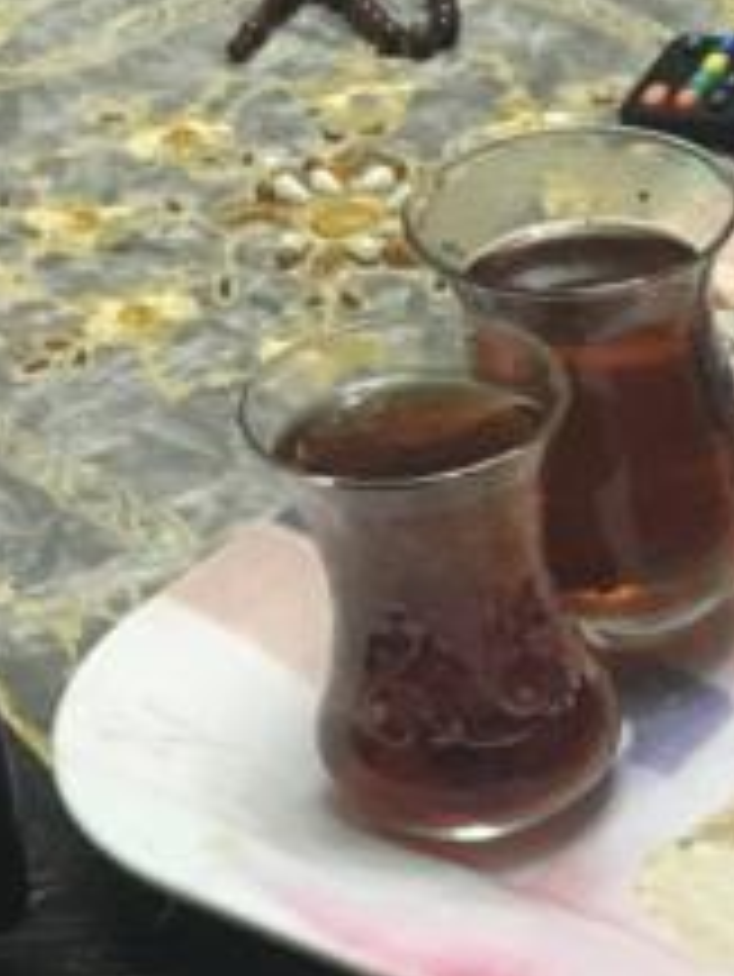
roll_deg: -1.4
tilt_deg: -43.0
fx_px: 3474
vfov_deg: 15.6
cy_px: 1084
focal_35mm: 123
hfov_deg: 11.1
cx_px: 1382
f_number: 2.2
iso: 200
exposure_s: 1/20
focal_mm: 4.15
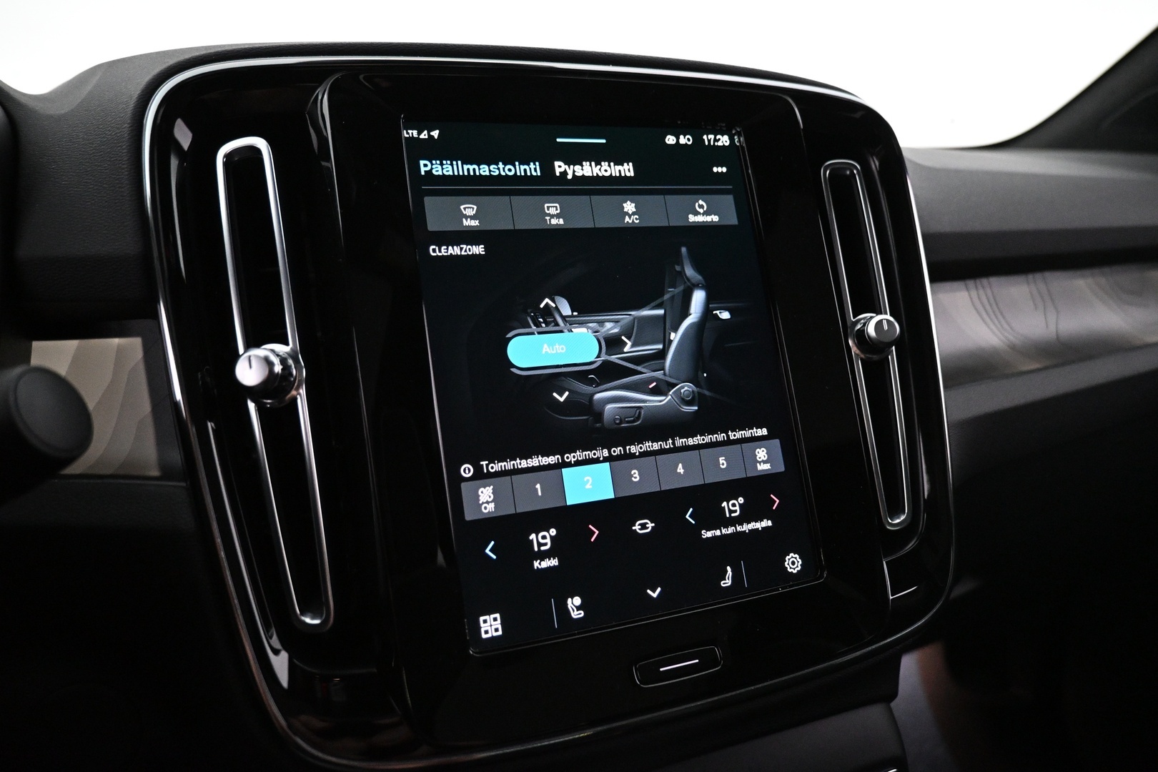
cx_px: 579
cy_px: 386
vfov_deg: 53.1
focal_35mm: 24
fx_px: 772
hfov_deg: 73.7
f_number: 3.5
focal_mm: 16
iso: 4000
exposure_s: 1/60
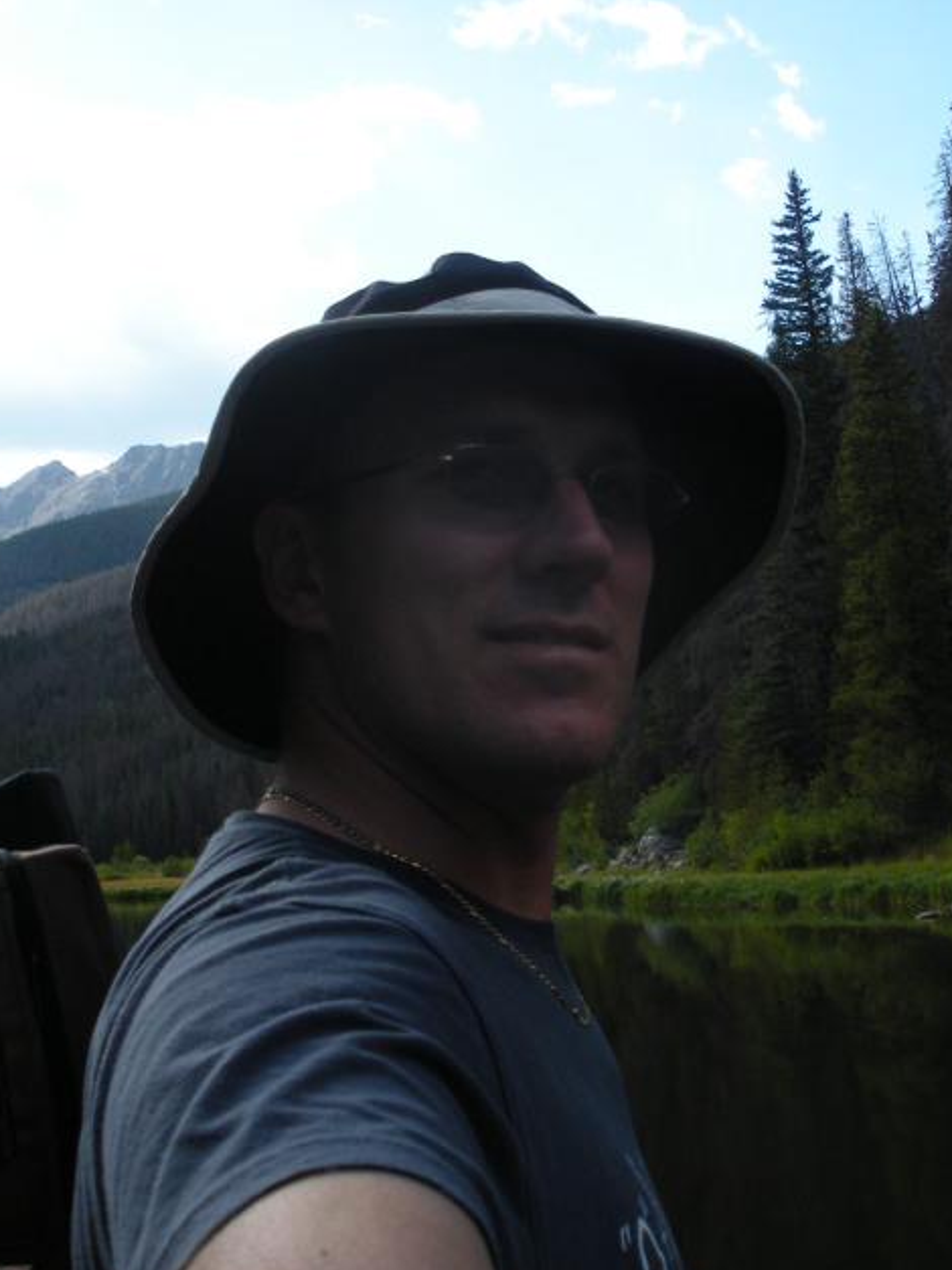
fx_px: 1797
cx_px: 551
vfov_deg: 38.9
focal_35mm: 49
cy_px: 633
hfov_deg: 29.6
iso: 64
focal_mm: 6.3
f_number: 3.5
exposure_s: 1/350
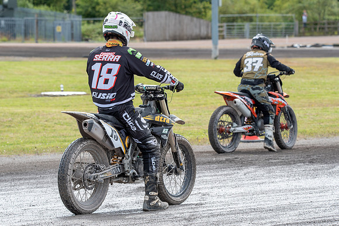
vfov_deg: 5.3
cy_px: 117
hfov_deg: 8.0
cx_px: 157
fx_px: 2431
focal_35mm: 258
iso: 200
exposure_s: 1/250
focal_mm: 210
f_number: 7.1
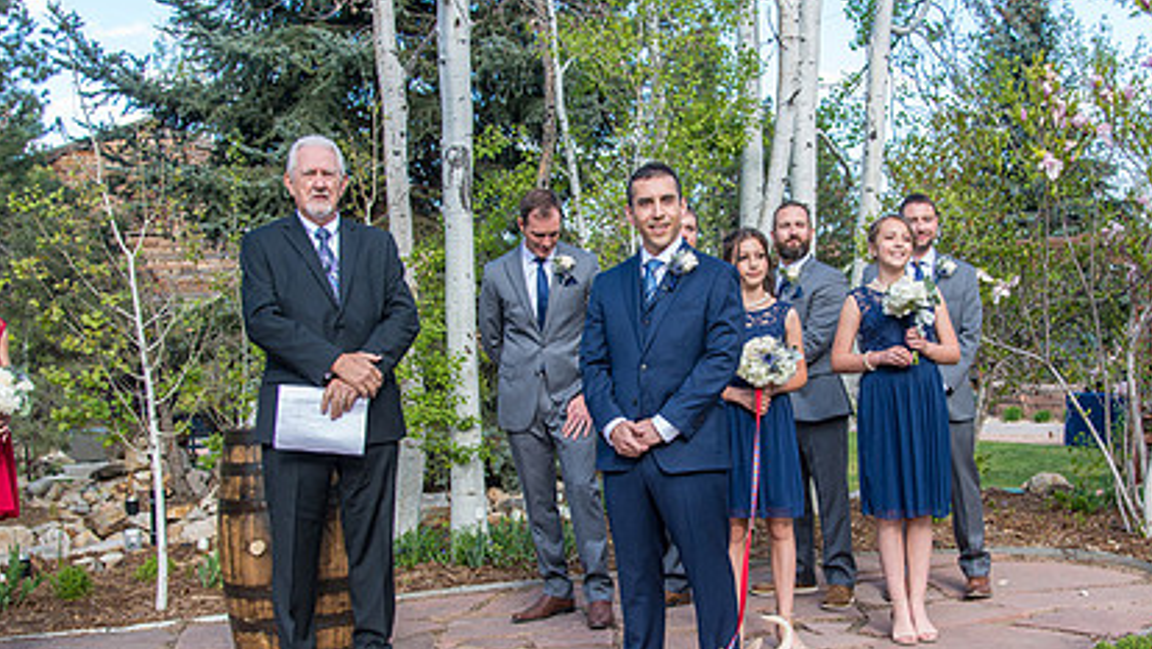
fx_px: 1344
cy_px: 369
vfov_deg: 27.1
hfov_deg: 46.2
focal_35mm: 44
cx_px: 665
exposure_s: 1/320
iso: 320
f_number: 5
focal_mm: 30
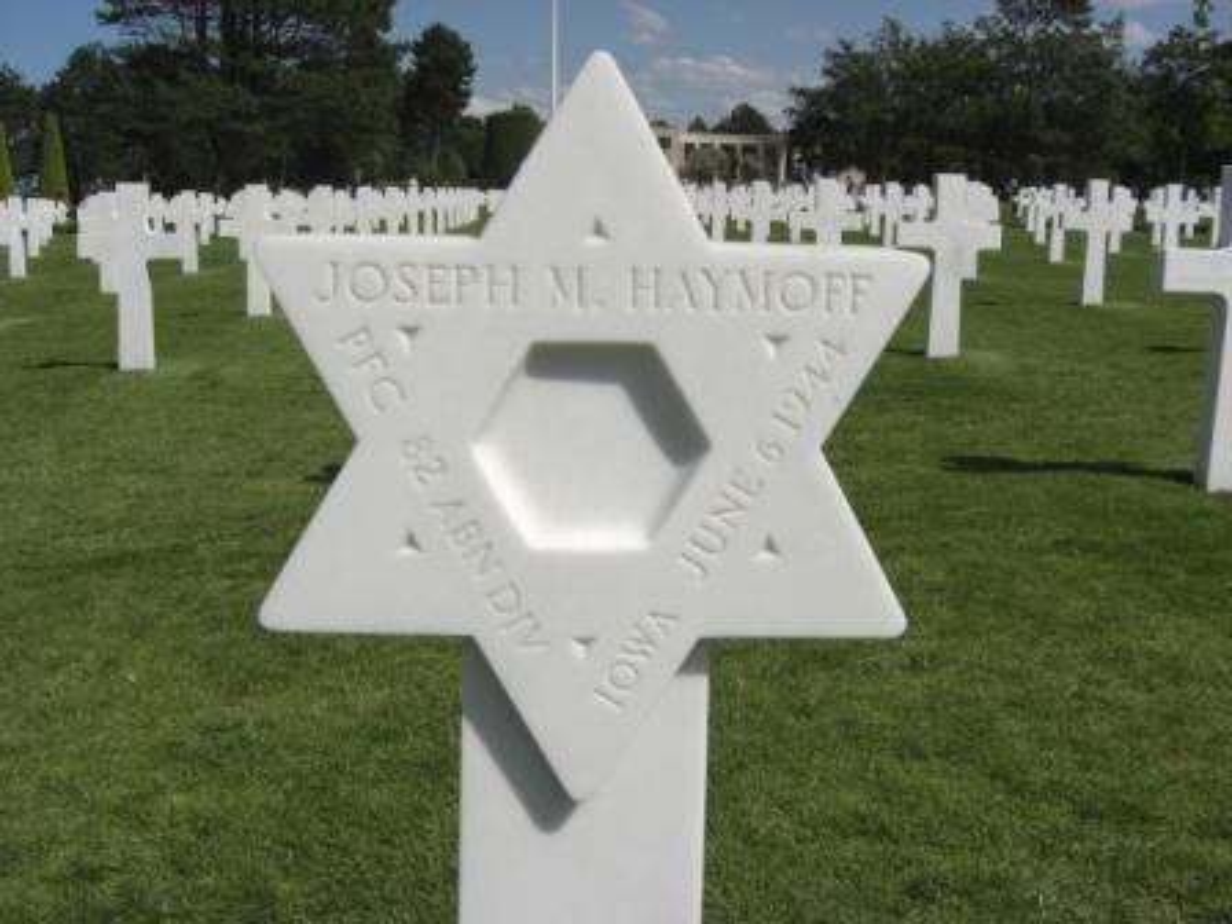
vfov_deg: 37.7
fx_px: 1352
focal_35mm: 38
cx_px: 616
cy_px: 462
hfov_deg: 49.0
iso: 80
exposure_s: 1/400
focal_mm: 7.9
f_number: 8
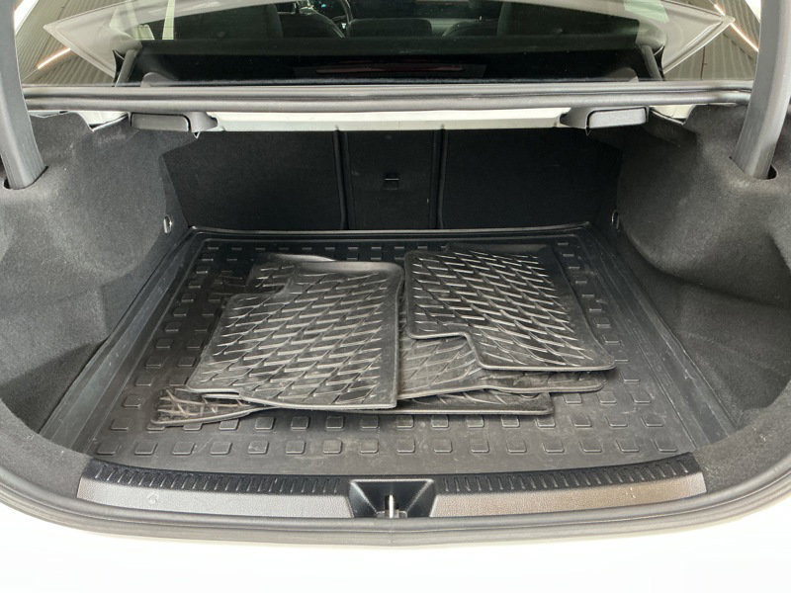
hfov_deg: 61.7
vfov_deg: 48.2
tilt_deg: -29.8
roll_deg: -0.1
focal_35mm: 29
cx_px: 396
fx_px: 663
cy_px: 296
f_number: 1.8
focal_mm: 3
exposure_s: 1/60
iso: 250
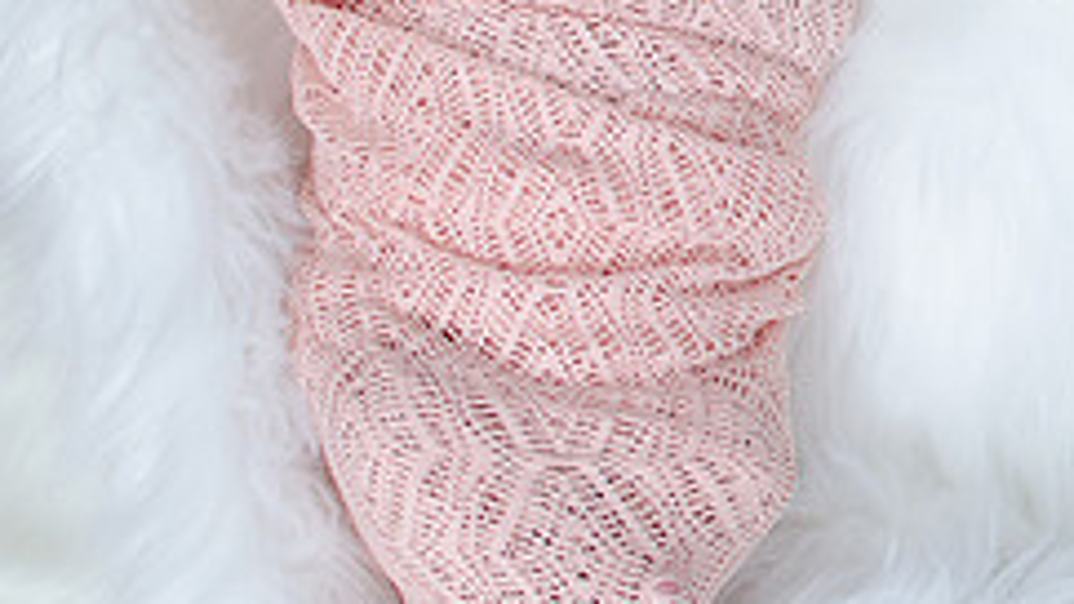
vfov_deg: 8.3
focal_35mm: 146
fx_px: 4157
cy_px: 84
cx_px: 1303
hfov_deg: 14.3
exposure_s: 1/200
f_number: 3.5
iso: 100
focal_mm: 35
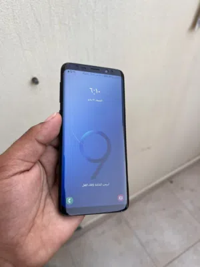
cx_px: 100
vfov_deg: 67.3
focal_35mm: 26
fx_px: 200
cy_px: 134
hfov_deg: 53.1
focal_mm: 5.7
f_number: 1.5
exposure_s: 1/121
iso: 80
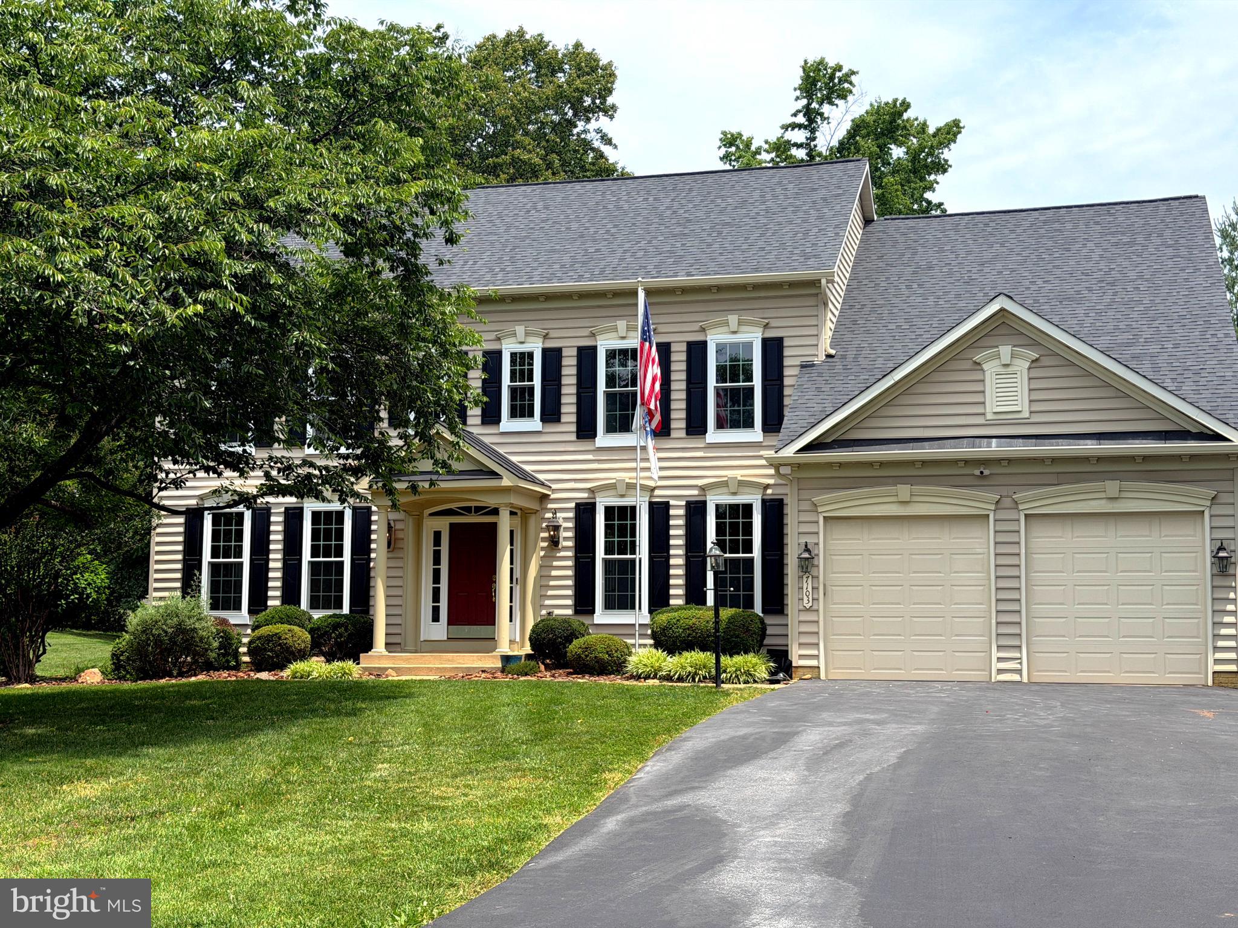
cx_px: 619
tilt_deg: +6.6
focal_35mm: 48
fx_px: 1717
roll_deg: +0.0
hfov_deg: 39.7
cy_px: 464
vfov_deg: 30.3
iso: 64
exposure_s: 1/3378
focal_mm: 6.76
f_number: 1.78
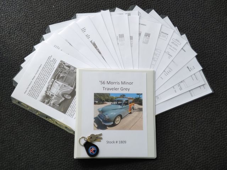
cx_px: 114
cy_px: 85
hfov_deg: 38.2
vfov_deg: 29.1
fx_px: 328
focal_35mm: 50
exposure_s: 1/120
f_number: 2.4
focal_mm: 5.88
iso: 200
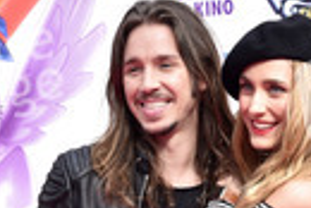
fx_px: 1539
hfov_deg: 11.5
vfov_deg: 7.4
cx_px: 201
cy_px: 445
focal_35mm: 178
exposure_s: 1/200
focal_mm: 58
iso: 400
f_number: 8
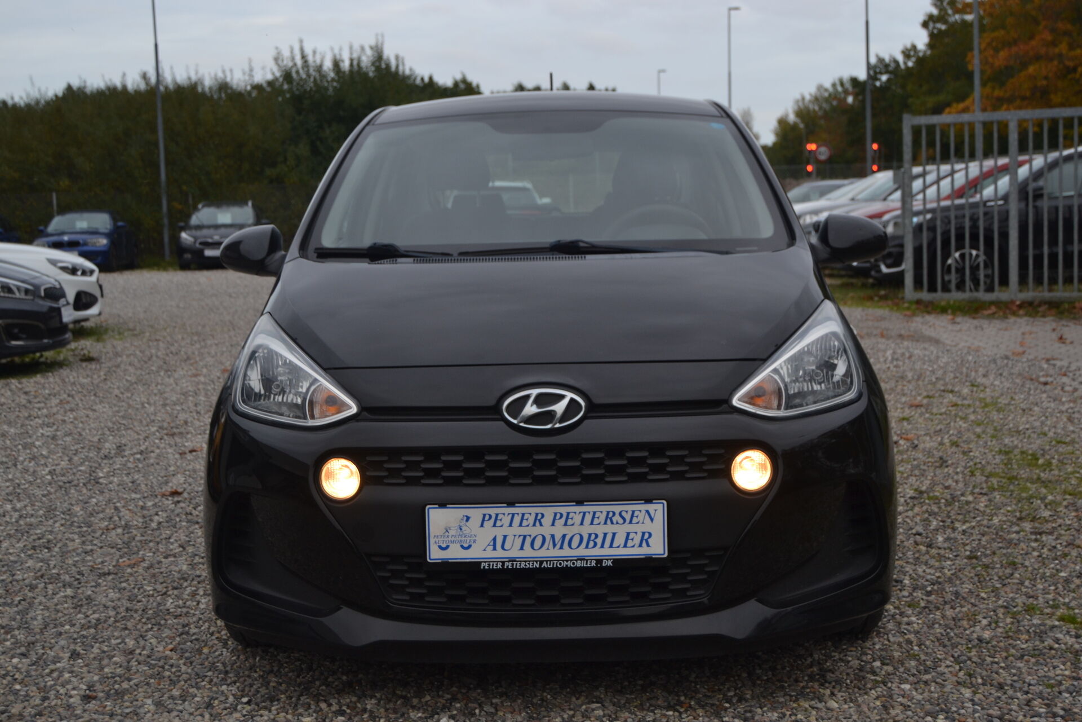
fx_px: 1443
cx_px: 541
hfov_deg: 41.1
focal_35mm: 48
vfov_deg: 28.1
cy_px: 361
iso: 110
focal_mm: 32
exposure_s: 1/125
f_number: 5.6
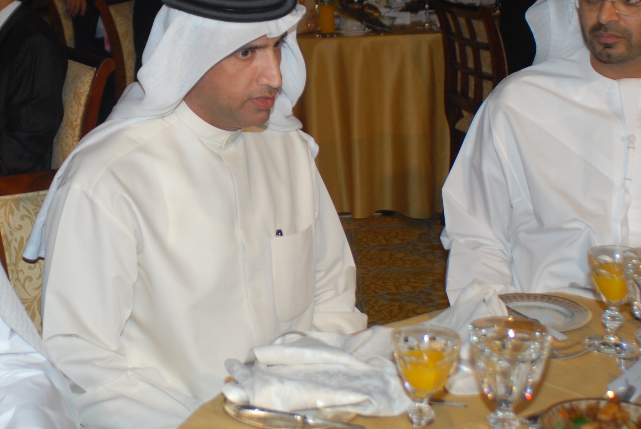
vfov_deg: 17.3
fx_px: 1408
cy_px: 167
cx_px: 179
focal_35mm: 79
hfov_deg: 25.4
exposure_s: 1/100
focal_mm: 28
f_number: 3.5
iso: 250
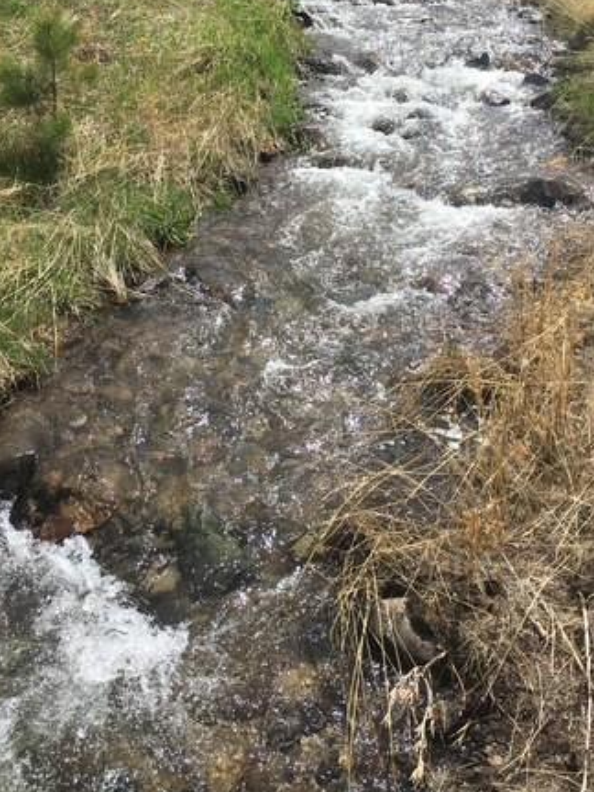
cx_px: 275
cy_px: 270
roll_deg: +1.2
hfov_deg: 33.6
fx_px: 984
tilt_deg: -20.4
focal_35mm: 43
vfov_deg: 43.3
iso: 25
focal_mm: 4.15
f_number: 2.2
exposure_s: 1/2079
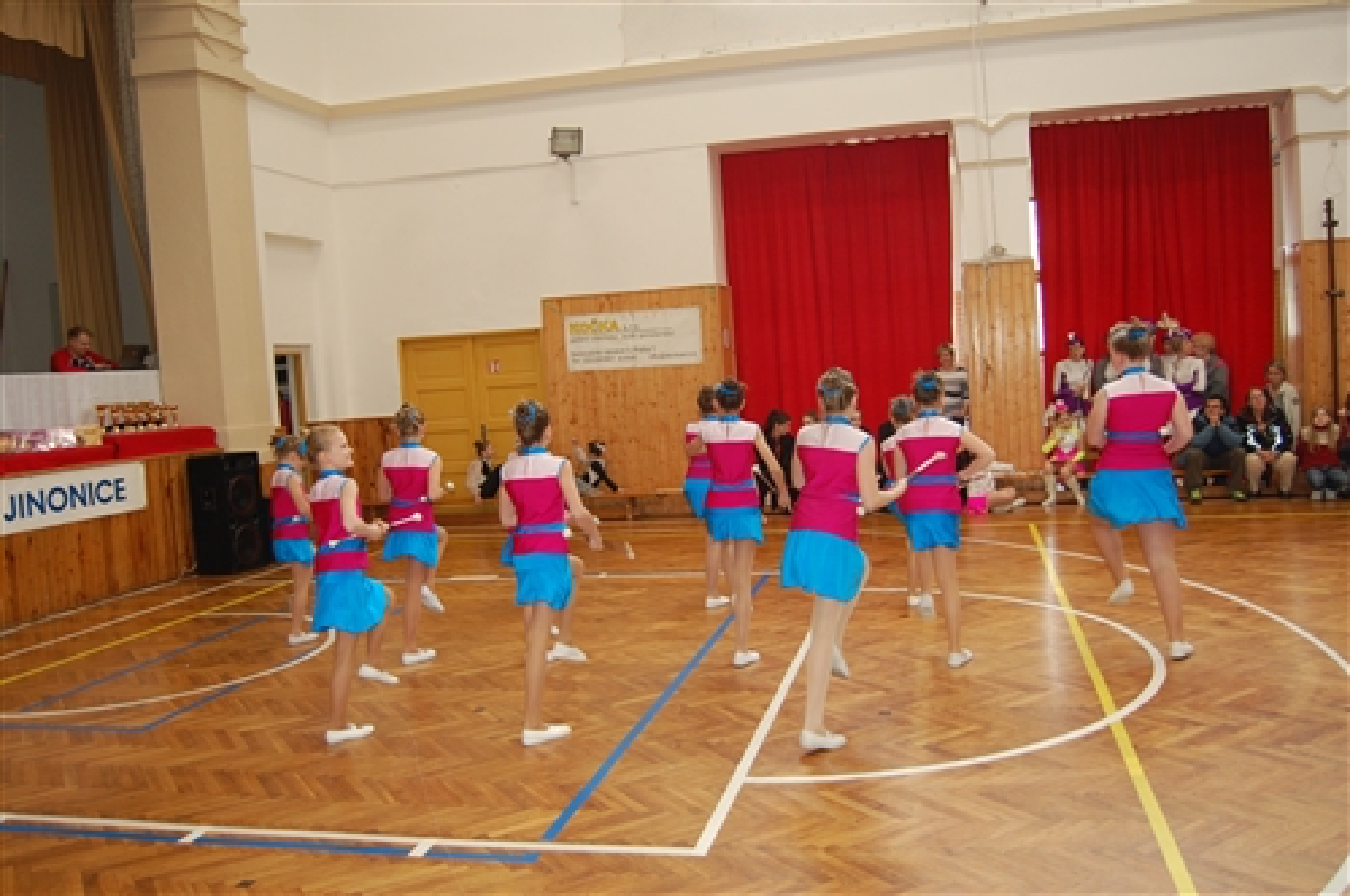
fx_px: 1124
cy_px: 448
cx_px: 675
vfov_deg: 43.5
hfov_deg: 62.0
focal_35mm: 30
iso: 400
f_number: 3.8
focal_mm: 20
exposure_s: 1/60
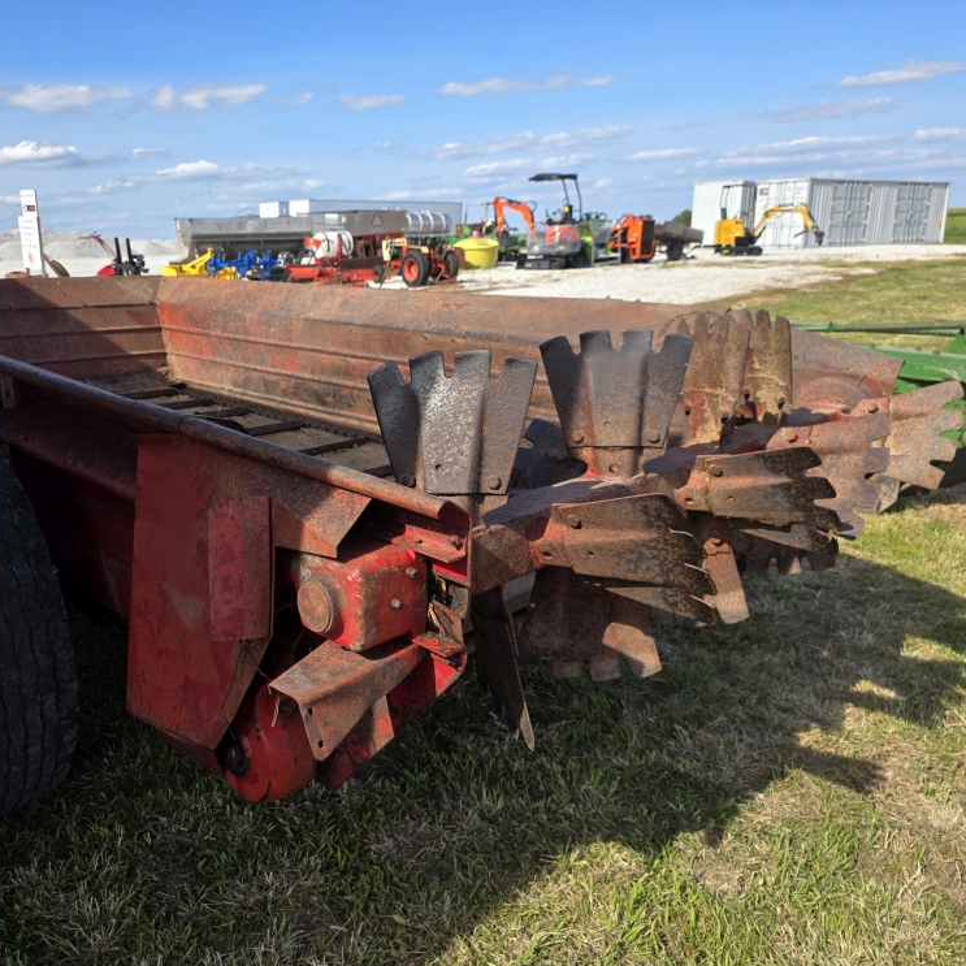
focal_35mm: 28
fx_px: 884
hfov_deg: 56.6
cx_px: 363
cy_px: 498
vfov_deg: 57.3
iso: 80
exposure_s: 1/3446
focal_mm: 6.3
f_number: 1.7
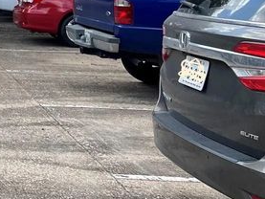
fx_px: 735
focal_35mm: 96
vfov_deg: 14.8
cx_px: -223
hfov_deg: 16.7
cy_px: -53
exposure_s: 1/1531
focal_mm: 5.7
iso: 50
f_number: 1.5
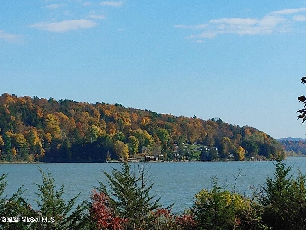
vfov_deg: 12.7
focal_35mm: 117
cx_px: 153
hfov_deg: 16.8
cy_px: 115
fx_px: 1034
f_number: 1.8
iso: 50
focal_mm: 4.81
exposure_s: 1/1020
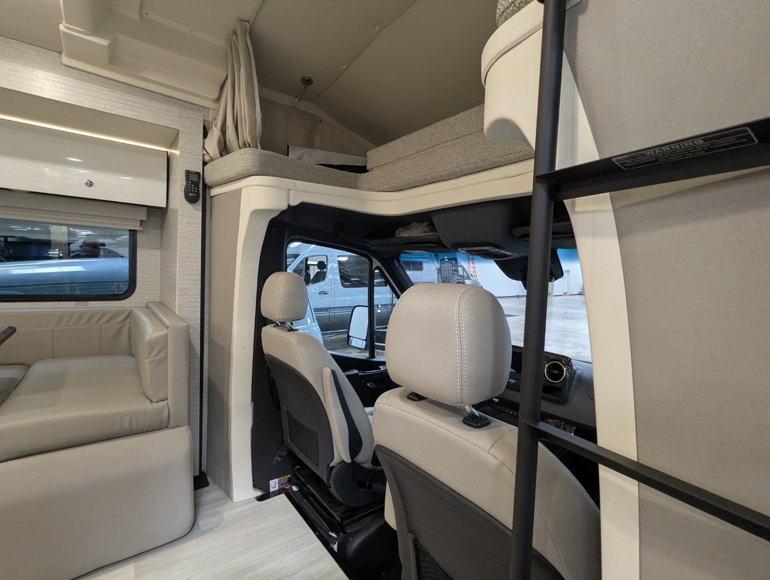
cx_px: 385
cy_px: 290
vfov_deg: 78.2
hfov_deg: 94.4
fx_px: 356
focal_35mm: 16
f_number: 2.2
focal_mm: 2.35
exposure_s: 1/64.2
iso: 292
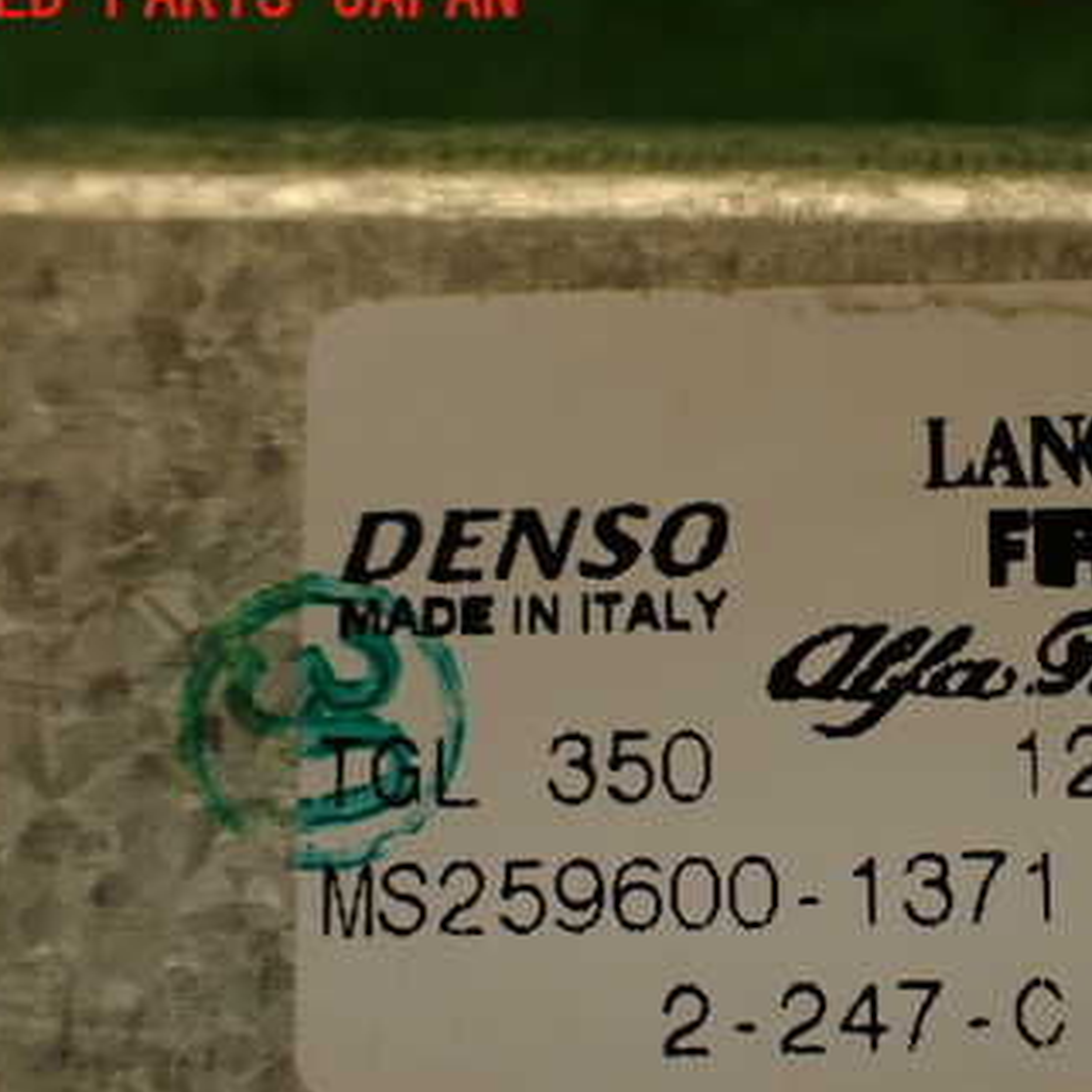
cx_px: 921
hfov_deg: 31.1
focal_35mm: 53
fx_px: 1892
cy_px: 720
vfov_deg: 32.0
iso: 100
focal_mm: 5.79
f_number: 2.4
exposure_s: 1/60
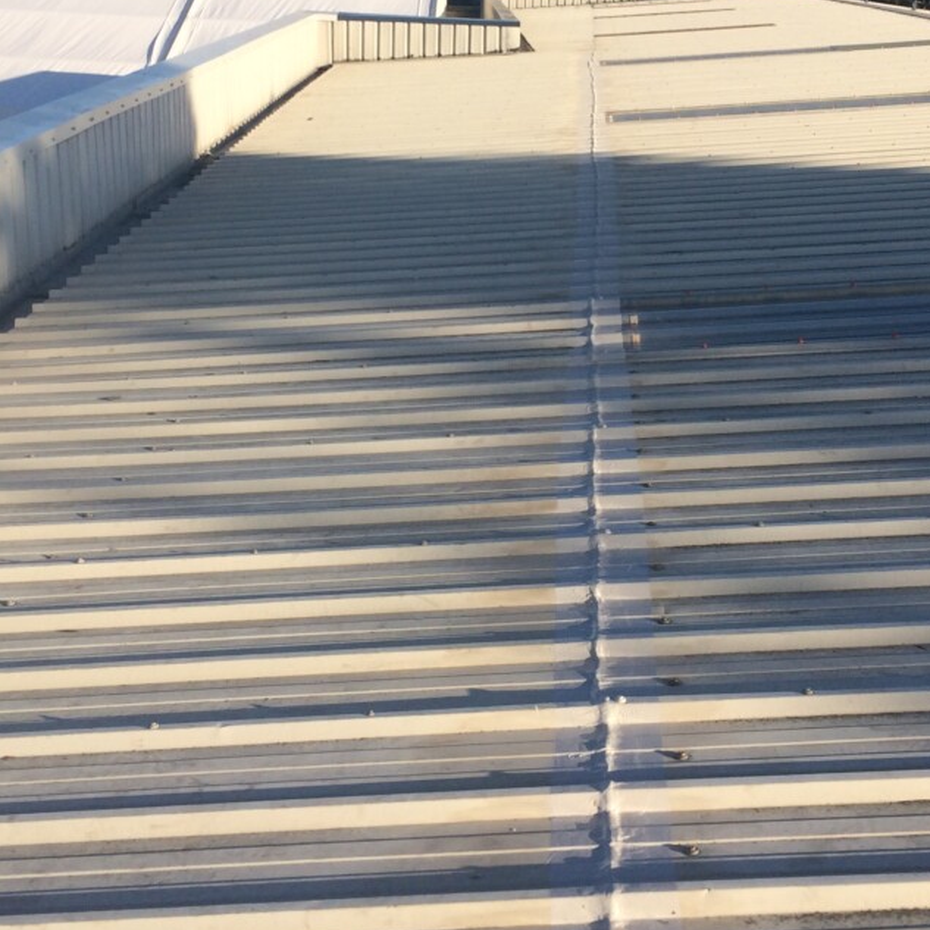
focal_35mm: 54
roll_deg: -1.1
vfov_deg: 31.3
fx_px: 1641
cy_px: 272
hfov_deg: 31.6
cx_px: 555
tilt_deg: -10.2
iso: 32
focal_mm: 4.15
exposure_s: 1/1786
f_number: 2.2
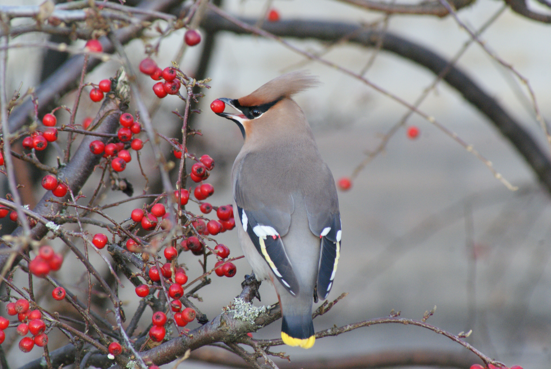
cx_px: 276
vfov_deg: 3.3
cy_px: 184
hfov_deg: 4.9
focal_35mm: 420
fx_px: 6436
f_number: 13
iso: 800
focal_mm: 280
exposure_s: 1/80
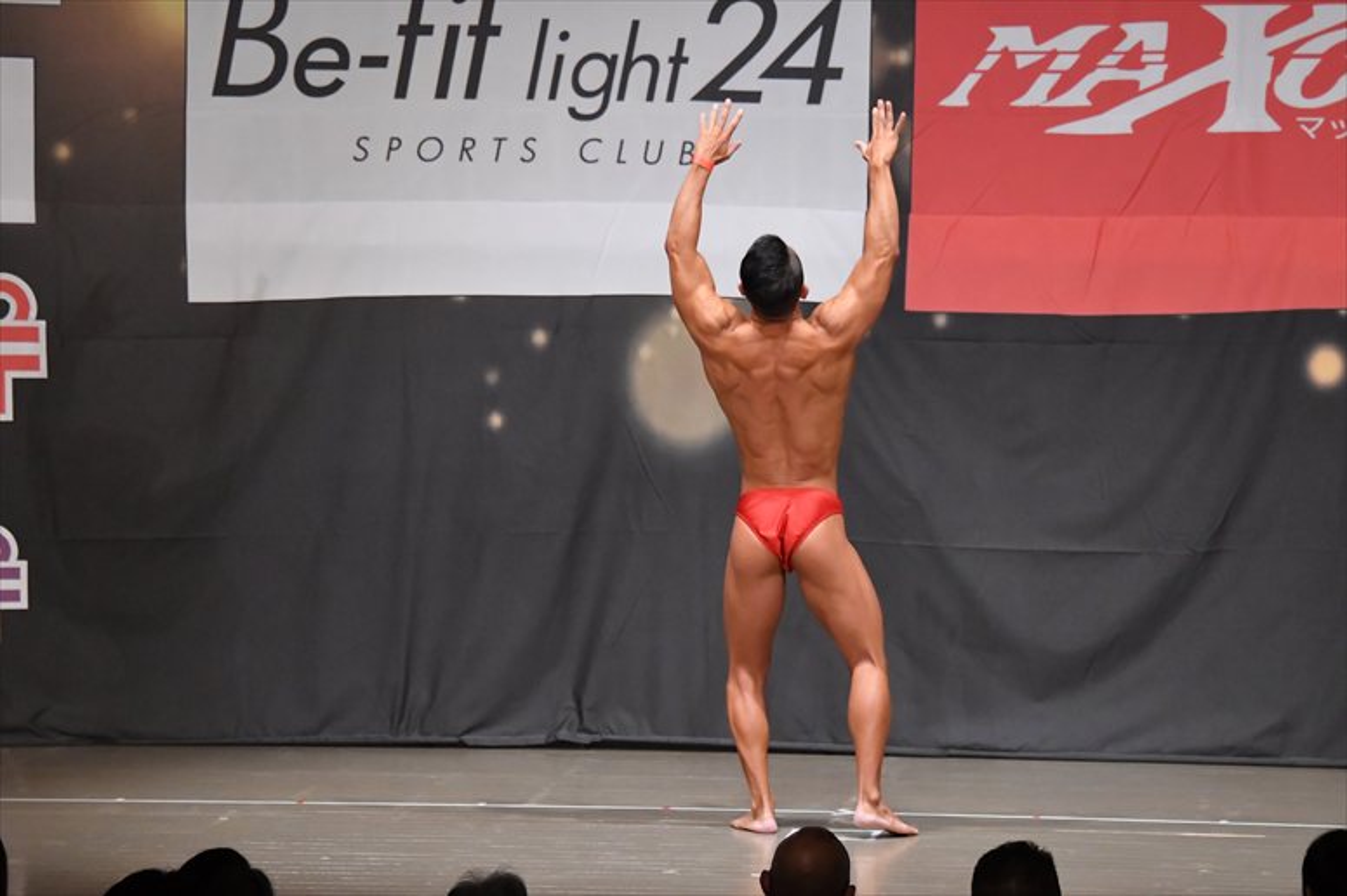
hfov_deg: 11.2
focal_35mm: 183
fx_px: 6844
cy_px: 448
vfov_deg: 7.5
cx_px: 674
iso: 6400
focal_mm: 122
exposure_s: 1/400
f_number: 5.6
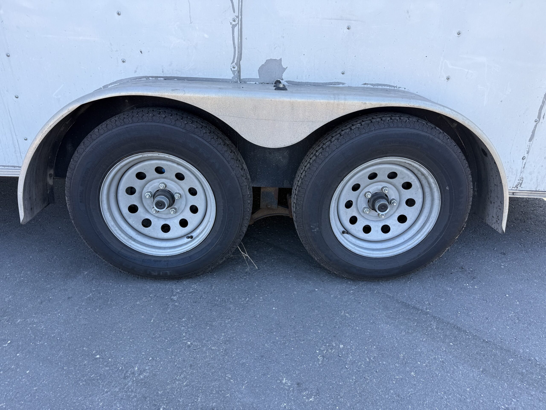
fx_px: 379
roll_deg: -1.4
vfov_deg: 56.8
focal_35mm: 24
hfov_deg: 71.6
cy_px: 205
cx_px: 273
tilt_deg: -24.7
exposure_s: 1/539
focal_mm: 6.76
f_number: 1.78
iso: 80
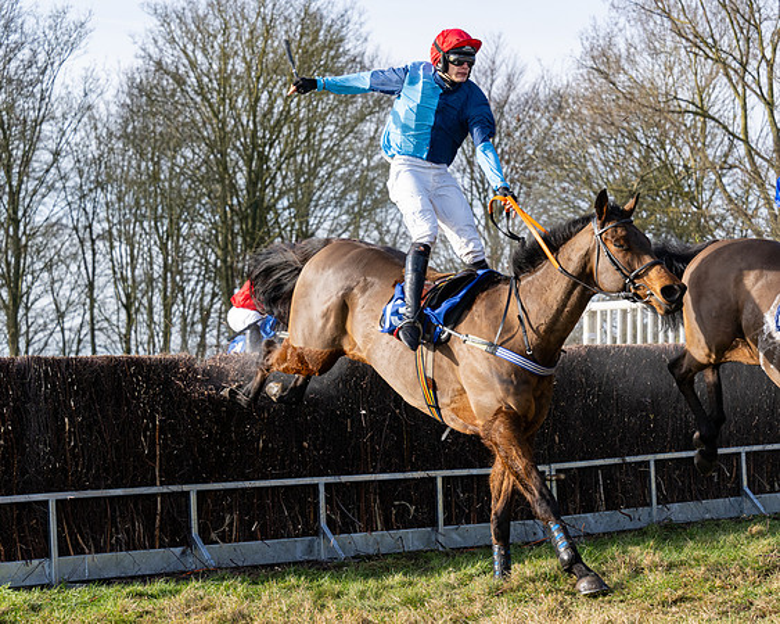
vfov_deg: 16.0
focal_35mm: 96
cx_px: 444
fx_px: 2220
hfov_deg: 19.9
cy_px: 375
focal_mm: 70
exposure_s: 1/1250
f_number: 5
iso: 400
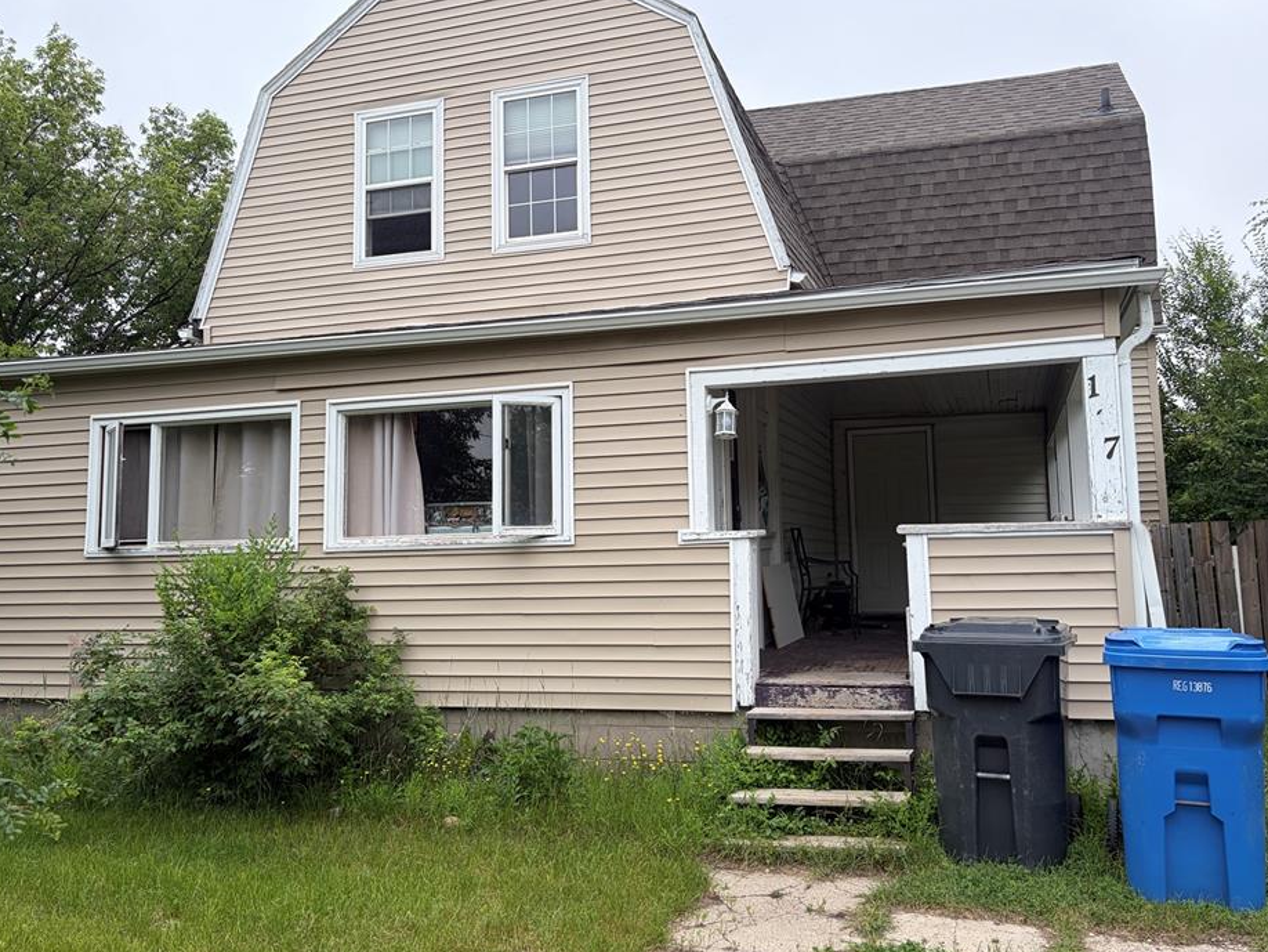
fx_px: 1063
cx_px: 657
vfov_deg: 48.2
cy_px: 456
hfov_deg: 61.6
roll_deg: +1.7
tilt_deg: +6.9
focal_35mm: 29
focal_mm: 5.96
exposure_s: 1/667
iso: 50
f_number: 1.6
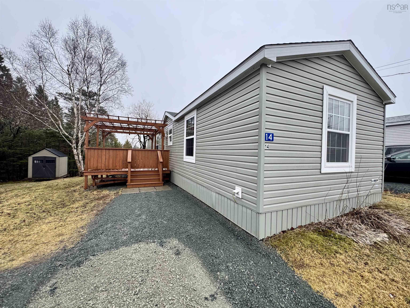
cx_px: 205
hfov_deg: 102.1
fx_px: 166
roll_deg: -1.3
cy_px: 154
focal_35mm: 14
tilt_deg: -0.3
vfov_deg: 85.7
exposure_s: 1/186
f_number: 2.2
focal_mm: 2.22
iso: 40
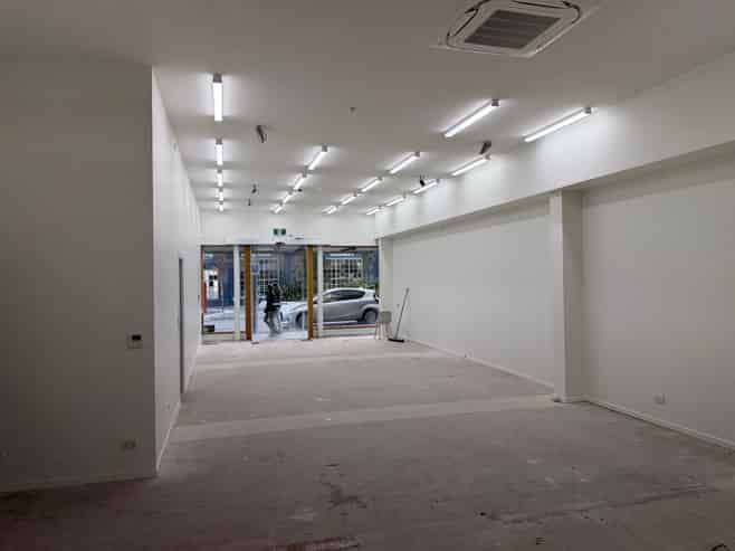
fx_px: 509
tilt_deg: +0.3
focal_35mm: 24
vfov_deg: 56.8
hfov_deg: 71.6
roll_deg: +0.4
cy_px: 276
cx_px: 368
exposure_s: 1/617
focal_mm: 6.76
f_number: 1.78
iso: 100
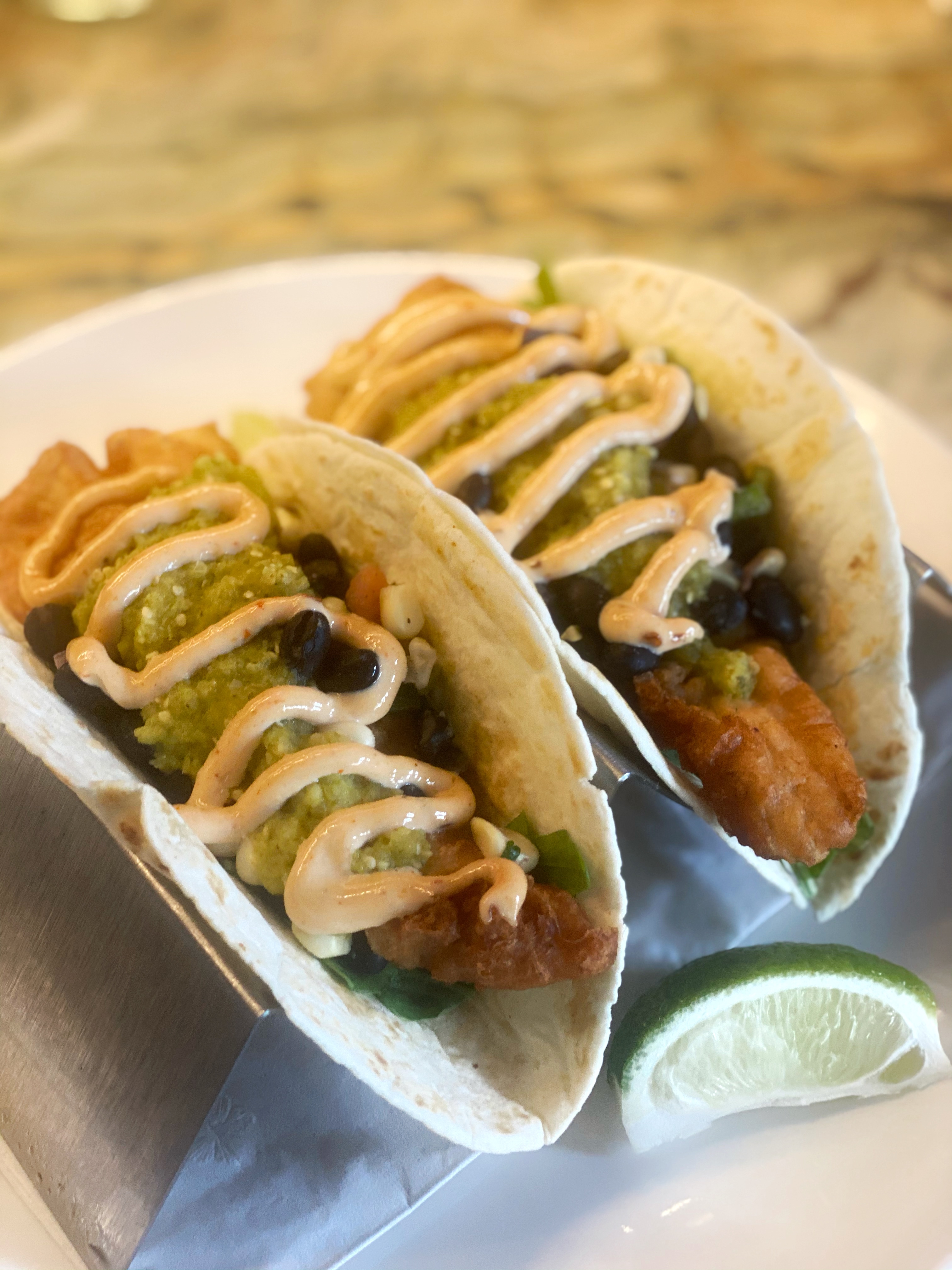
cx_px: 476
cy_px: 635
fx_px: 1907
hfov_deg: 28.0
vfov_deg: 36.8
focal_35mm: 52
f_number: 2
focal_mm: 6
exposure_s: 1/40
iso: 125
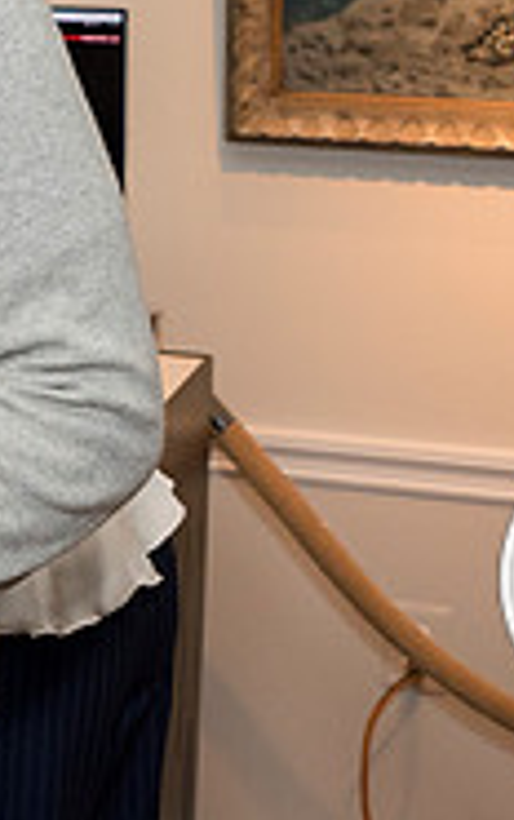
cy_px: 12
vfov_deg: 20.0
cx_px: -542
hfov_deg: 11.6
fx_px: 2258
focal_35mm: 101
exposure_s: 1/125
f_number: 5
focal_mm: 24
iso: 800
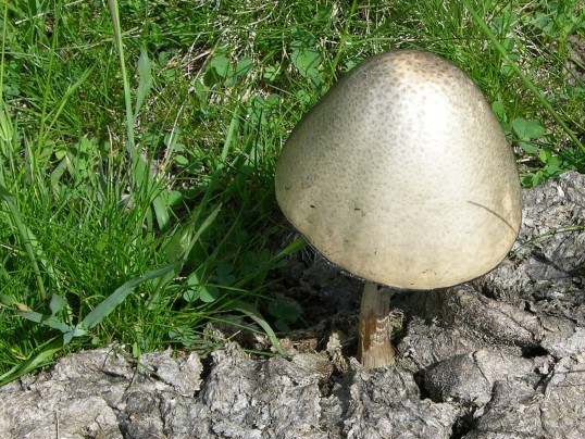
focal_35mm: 118
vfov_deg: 12.5
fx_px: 1995
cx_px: 383
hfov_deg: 16.6
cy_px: 330
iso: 50
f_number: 5.7
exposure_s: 1/216
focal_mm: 15.7
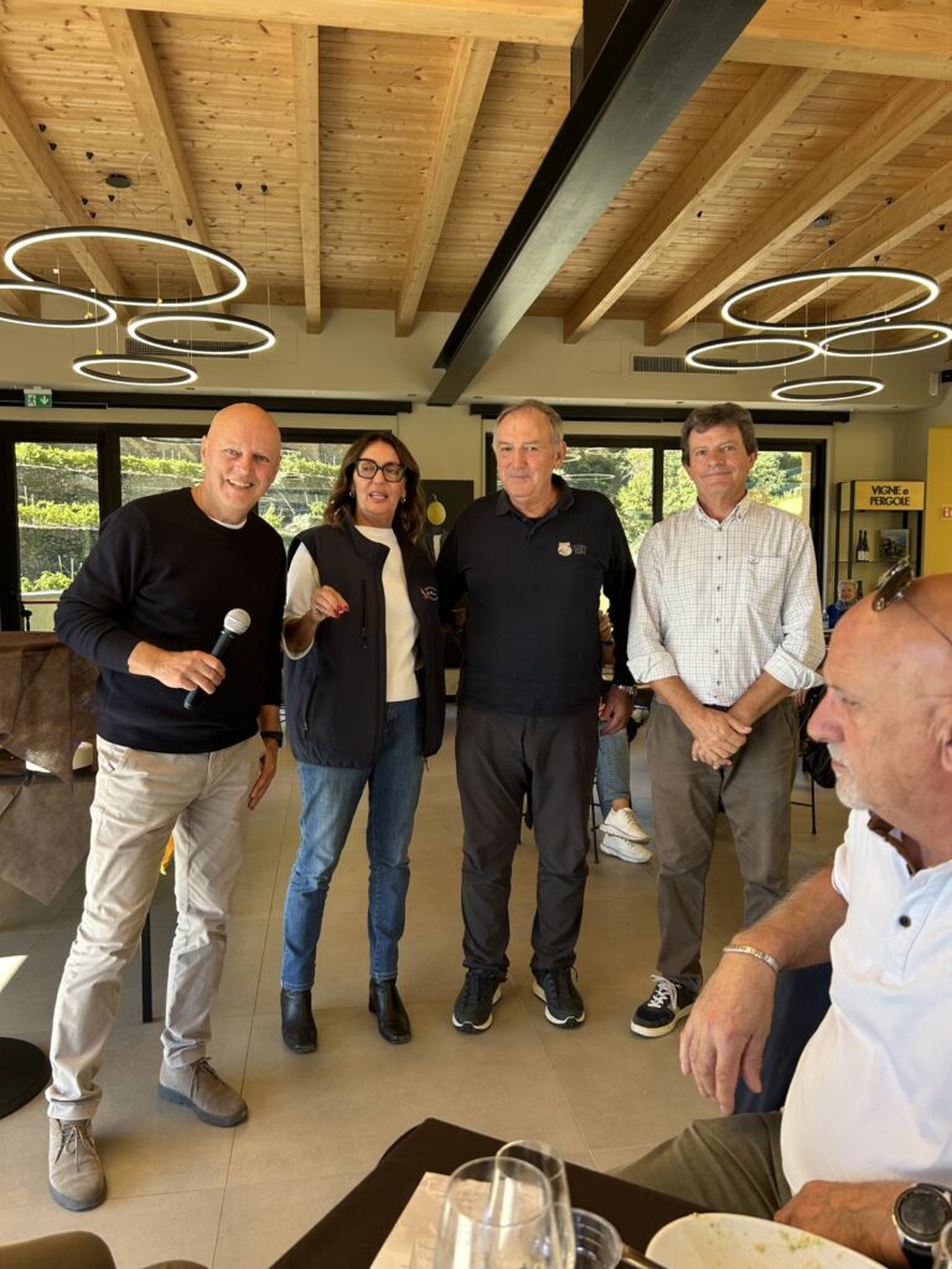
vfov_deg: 67.3
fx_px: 953
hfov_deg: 53.1
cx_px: 476
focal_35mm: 26
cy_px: 634
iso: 64
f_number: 1.5
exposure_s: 1/121
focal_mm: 5.7
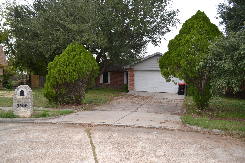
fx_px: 184
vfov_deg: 47.9
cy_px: 82
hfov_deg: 67.4
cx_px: 122
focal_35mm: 27
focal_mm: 18
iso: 160
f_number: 4
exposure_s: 1/125
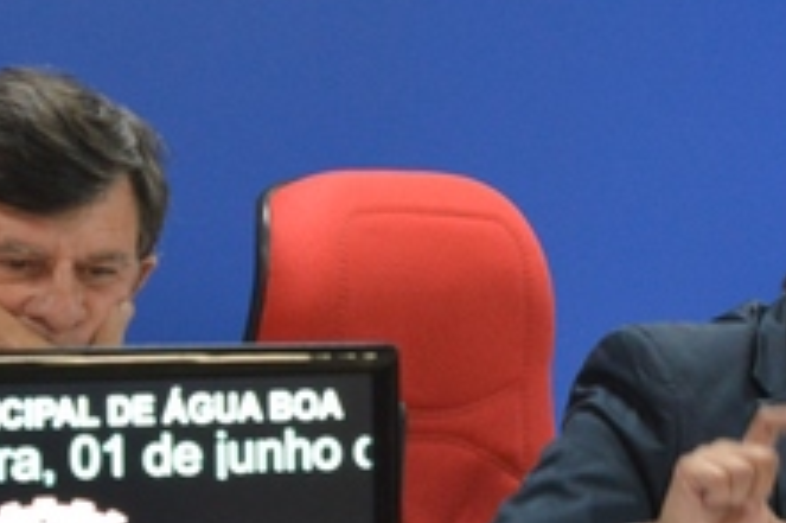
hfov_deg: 8.6
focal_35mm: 238
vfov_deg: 5.8
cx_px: 832
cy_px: 363
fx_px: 5202
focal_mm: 55
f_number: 5.6
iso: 1600
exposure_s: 1/15
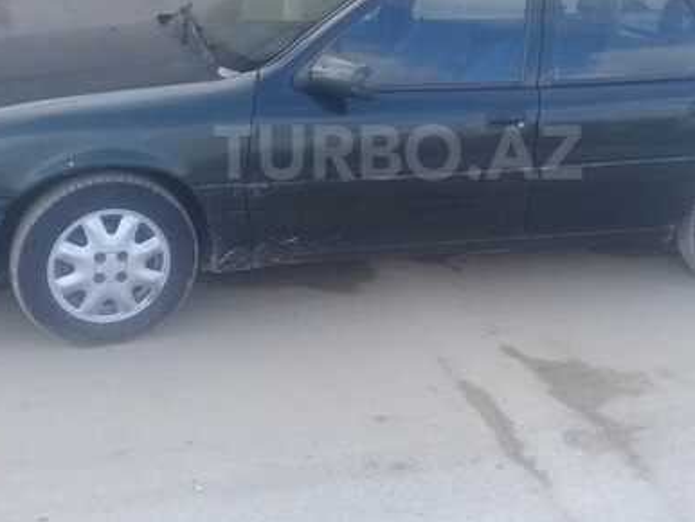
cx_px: 398
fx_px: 1065
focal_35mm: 53
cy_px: 152
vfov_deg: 27.3
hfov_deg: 36.1
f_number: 2.2
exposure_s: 1/262
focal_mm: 3.3
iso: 50
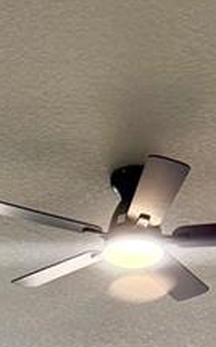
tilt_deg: -4.5
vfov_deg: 13.0
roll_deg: +0.7
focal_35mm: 142
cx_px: -24
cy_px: 668
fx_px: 1340
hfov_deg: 9.1
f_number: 1.78
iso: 200
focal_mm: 6.76
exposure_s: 1/236
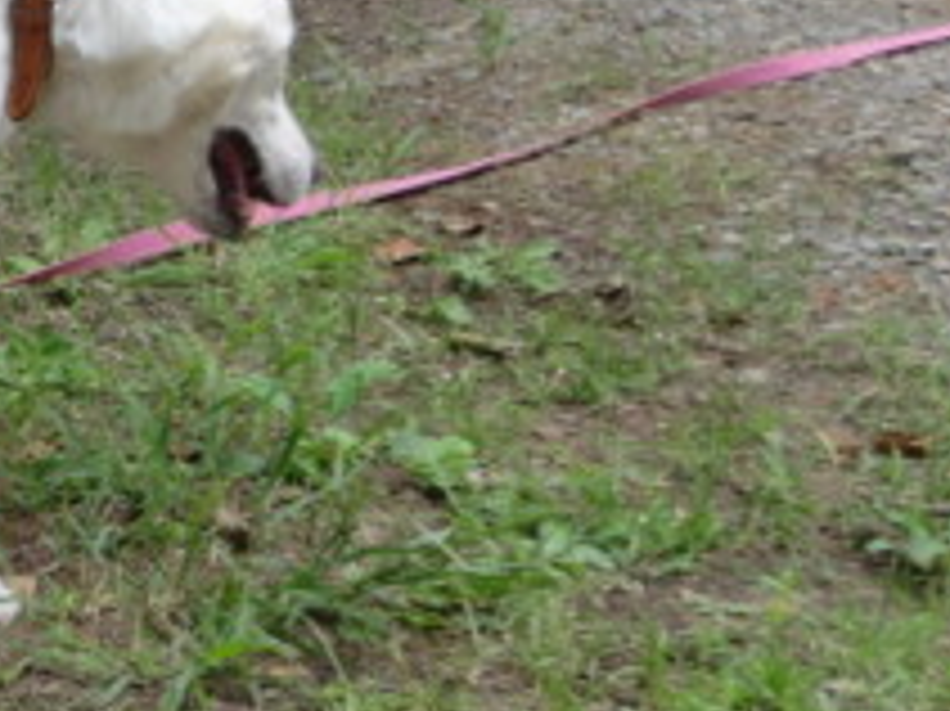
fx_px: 6583
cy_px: 405
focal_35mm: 240
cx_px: -279
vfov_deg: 6.2
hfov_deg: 8.1
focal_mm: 13.9
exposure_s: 1/125
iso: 64
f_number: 4.6
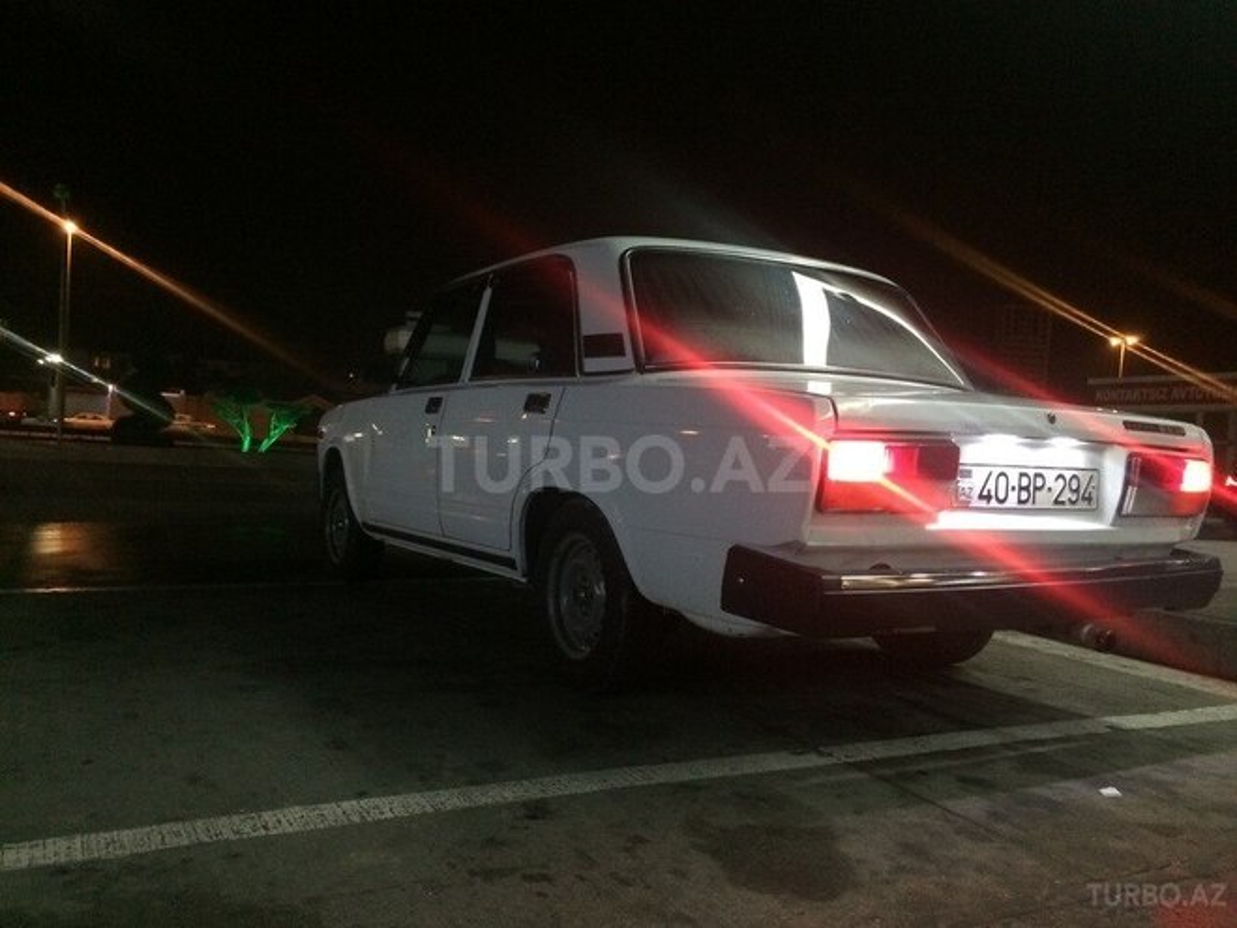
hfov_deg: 61.7
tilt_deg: -3.2
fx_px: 1036
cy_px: 464
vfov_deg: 48.2
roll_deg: -3.5
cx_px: 618
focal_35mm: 29
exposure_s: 1/17
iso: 400
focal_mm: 4.15
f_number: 2.2
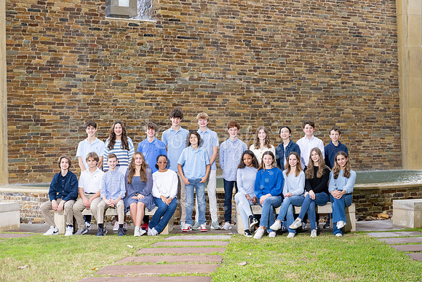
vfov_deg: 19.5
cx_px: 211
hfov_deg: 28.8
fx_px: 821
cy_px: 141
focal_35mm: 70
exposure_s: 1/200
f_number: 8
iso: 800
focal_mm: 70
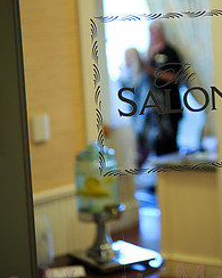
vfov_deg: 15.9
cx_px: 168
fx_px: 994
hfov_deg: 12.7
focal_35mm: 121
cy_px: 105
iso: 500
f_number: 2.8
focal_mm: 70
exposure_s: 1/60
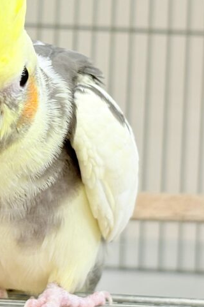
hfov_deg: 10.1
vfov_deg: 15.1
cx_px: 32
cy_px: 48
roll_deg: -3.3
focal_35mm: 135
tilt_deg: +4.8
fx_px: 1149
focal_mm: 5.96
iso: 64
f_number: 1.6
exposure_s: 1/50
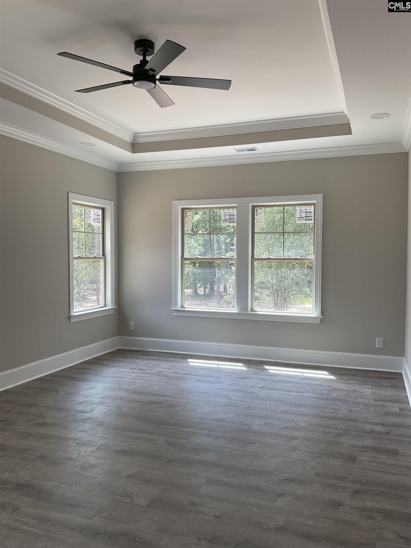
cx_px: 206
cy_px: 274
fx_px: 459
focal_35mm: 29
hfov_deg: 48.2
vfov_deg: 61.7
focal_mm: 3
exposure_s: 1/122
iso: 20
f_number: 1.8
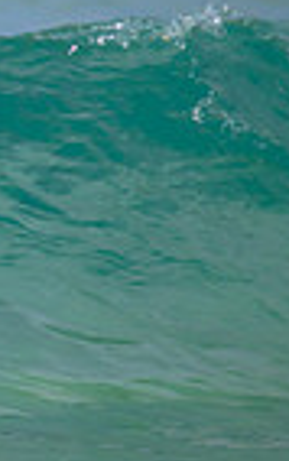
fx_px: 41792
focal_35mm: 3323
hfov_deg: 0.4
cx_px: -546
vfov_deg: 0.6
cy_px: 141
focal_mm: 800
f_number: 11
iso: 720
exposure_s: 1/2000
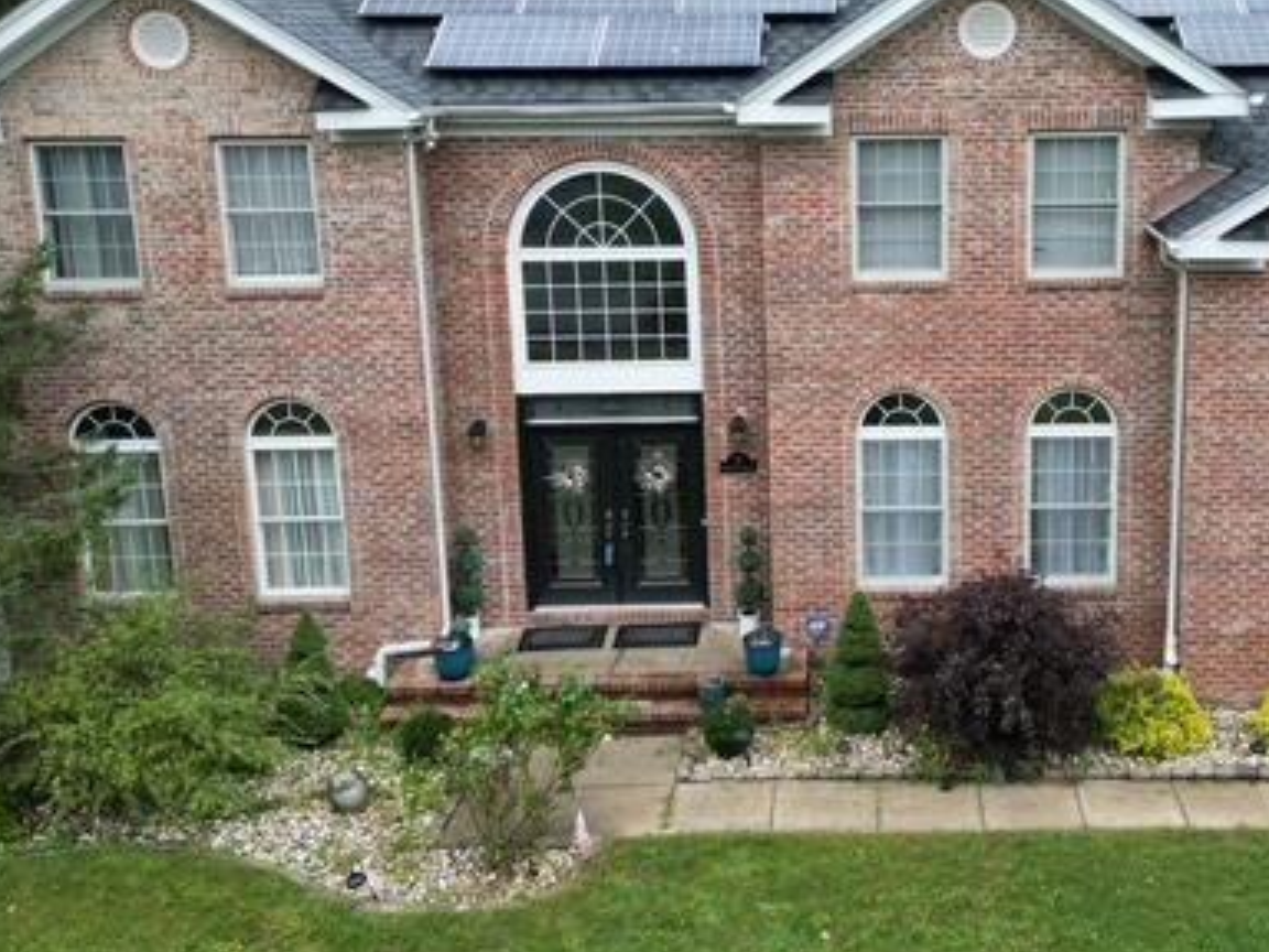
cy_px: 331
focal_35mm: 40
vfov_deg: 35.7
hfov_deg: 45.8
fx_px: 1466
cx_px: 879
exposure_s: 1/1250
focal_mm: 6.72
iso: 200
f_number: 1.7
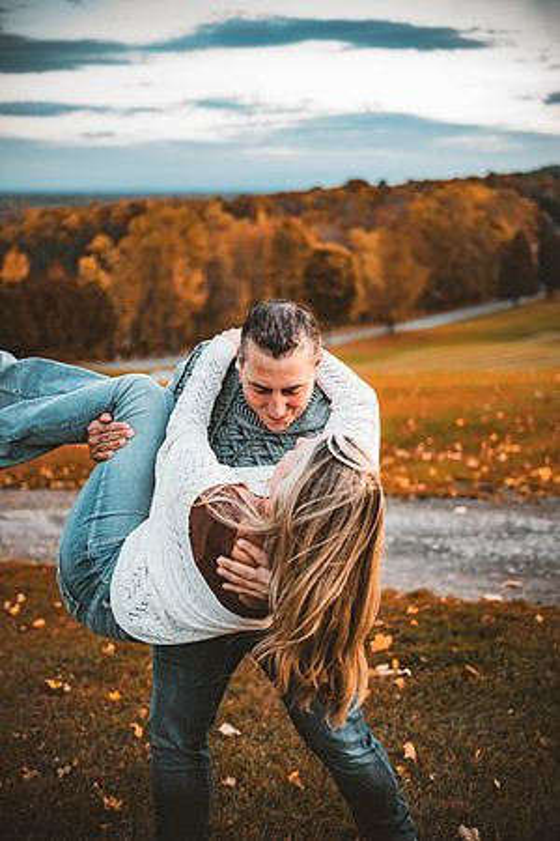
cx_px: 280
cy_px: 420
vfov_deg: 48.5
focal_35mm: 40
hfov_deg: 33.4
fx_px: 933
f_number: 2
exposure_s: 1/320
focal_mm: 40
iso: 1000
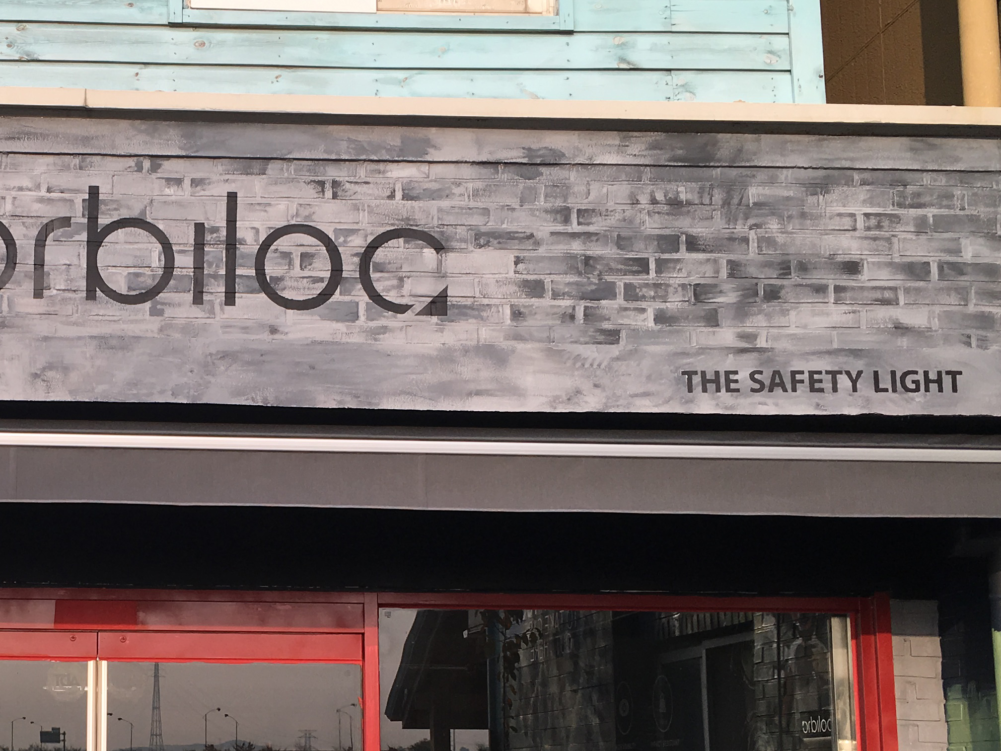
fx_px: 1677
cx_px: 143
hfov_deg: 32.0
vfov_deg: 25.0
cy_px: 560
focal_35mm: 58
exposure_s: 1/587
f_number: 2.2
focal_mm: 4.15
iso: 25
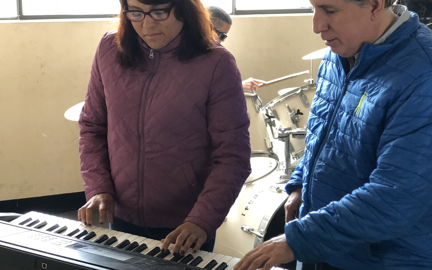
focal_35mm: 61
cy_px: 121
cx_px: 216
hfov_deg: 33.5
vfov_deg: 21.3
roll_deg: +0.3
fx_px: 718
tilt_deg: -13.3
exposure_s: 1/60
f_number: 2.8
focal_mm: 6.6
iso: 640
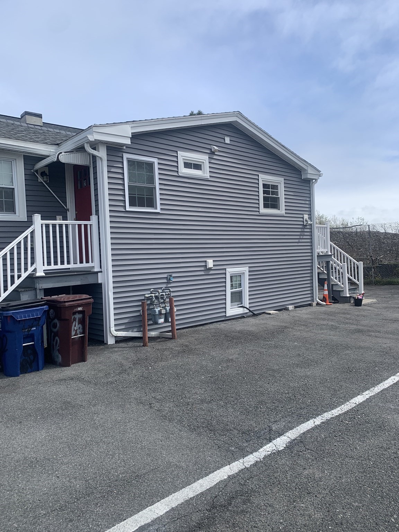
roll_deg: +3.1
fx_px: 400
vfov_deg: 67.3
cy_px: 266
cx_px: 200
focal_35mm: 26
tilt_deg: +0.5
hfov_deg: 53.1
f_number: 1.8
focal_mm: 4.25
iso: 25
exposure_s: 1/2309
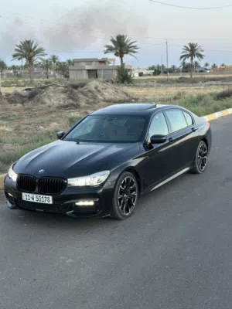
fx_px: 429
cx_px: 116
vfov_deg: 39.7
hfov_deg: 30.3
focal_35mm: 48
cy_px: 154
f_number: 1.78
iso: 125
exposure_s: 1/56
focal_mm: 6.86
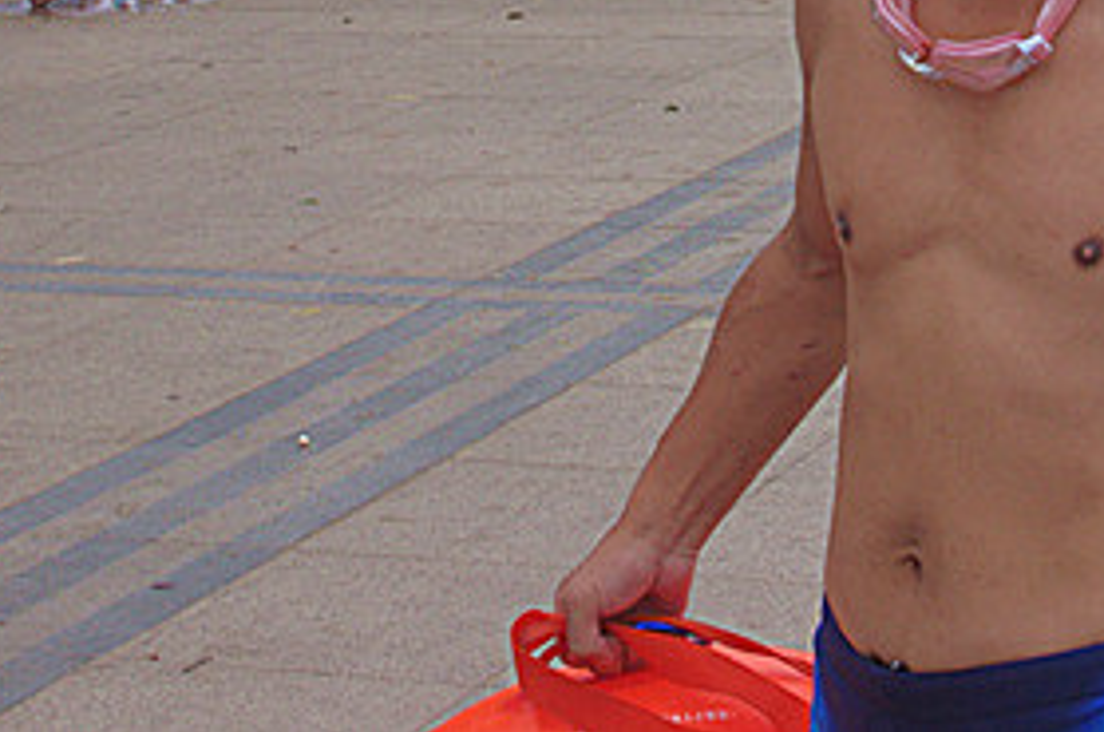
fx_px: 4041
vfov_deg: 10.1
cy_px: -315
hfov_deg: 15.5
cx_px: 795
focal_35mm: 132
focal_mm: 30.63
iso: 200
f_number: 14
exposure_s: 1/125
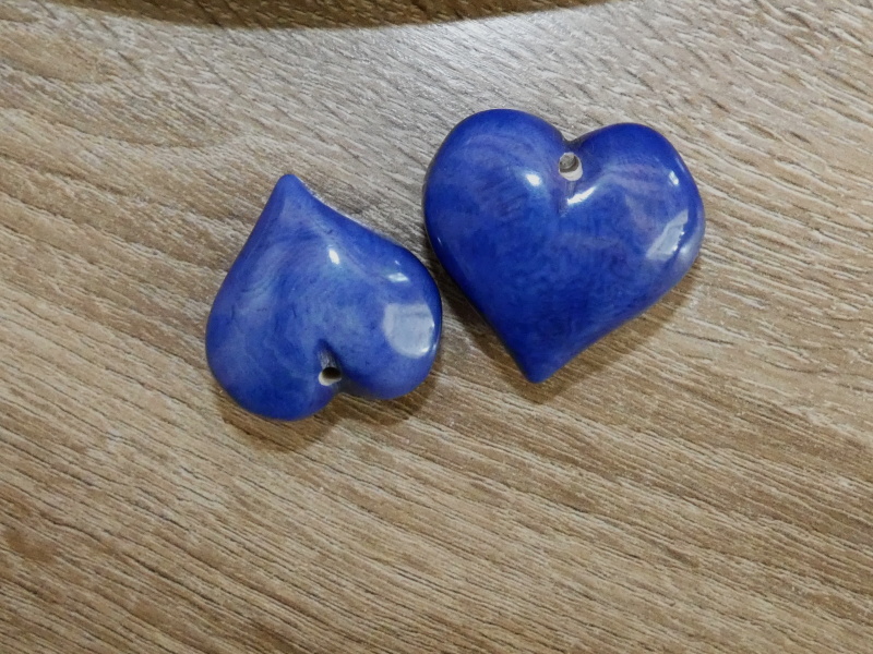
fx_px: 504
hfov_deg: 81.7
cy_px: 327
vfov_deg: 66.0
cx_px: 436
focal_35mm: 20
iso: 800
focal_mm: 3.6
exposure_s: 1/125
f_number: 2.8
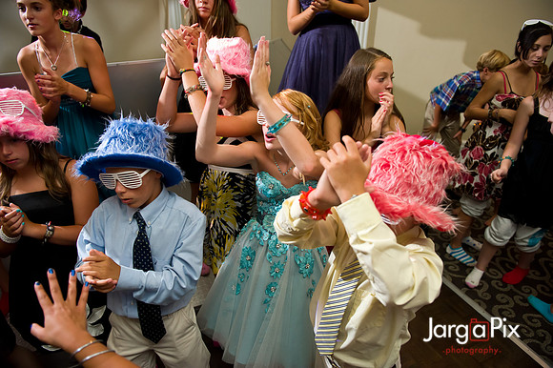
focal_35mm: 24
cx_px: 276
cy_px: 184
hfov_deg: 73.8
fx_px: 368
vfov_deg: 53.1
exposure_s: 1/125
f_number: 3.2
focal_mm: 24
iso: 1600
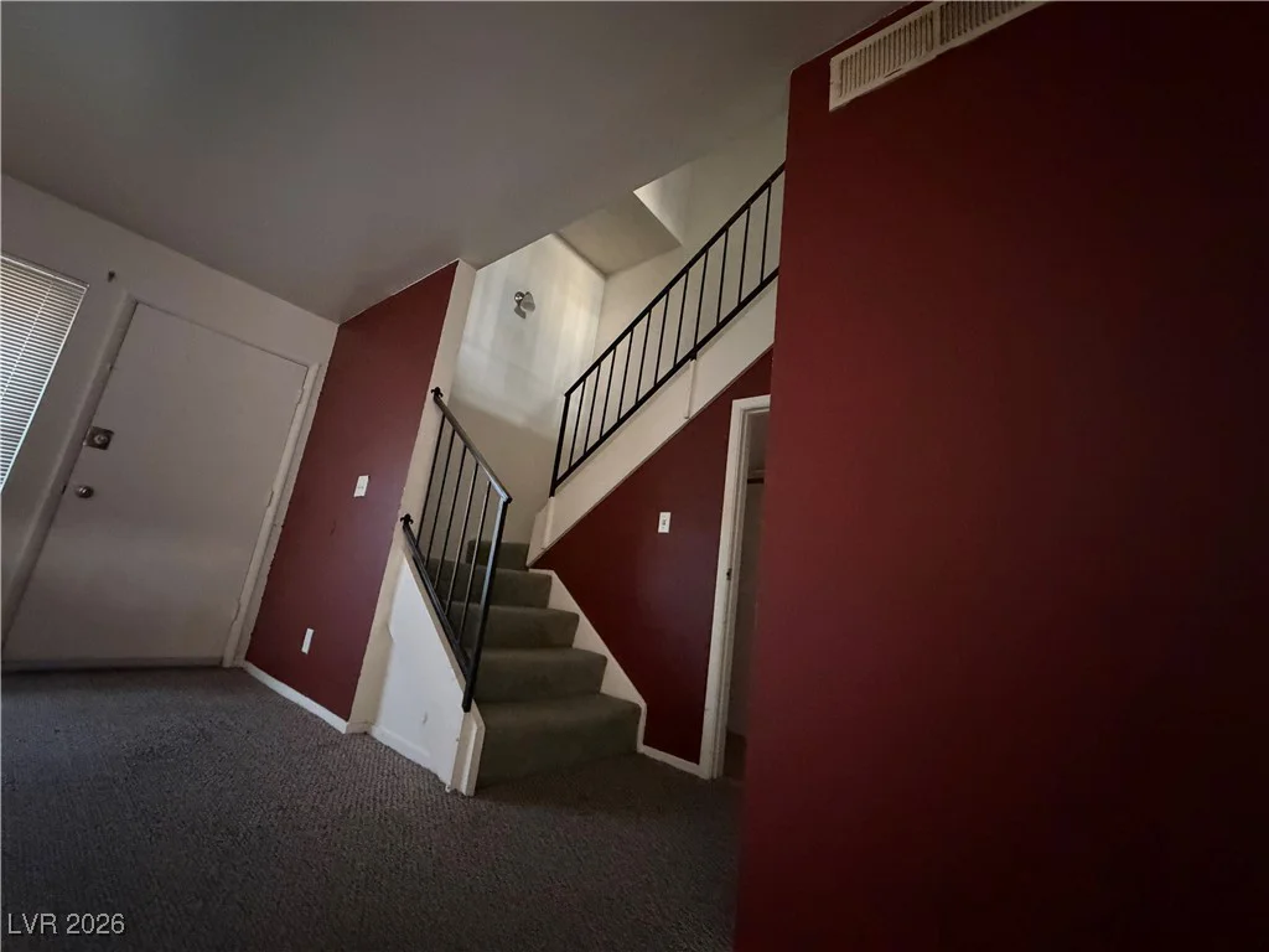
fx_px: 513
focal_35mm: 14
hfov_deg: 102.1
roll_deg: -8.3
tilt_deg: +12.1
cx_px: 634
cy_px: 476
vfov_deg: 85.7
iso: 1600
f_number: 2.2
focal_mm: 2.22
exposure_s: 1/30
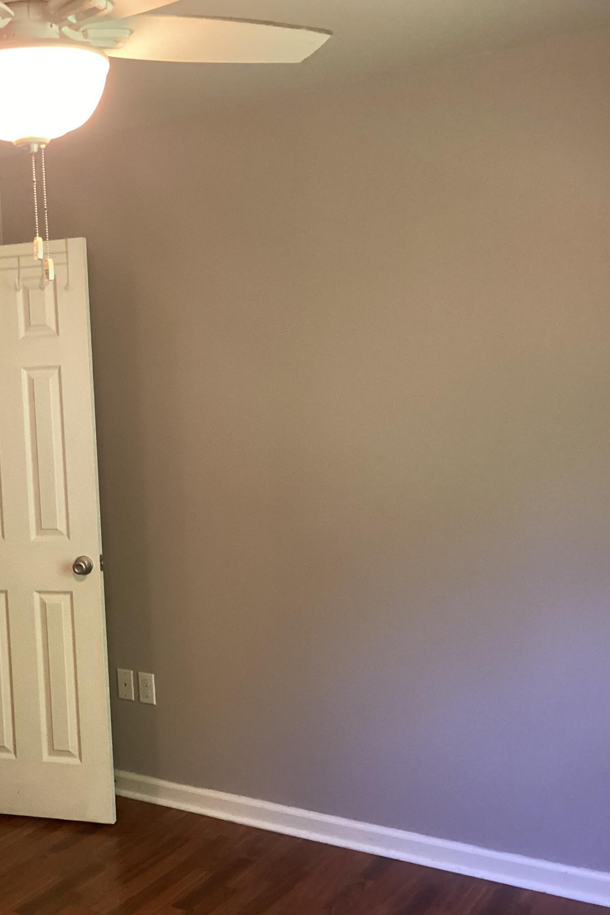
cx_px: 54
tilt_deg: -5.2
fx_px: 1118
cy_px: 455
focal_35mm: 44
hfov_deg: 29.2
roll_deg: +3.3
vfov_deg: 44.5
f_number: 2.4
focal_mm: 3.3
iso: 320
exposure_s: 1/50
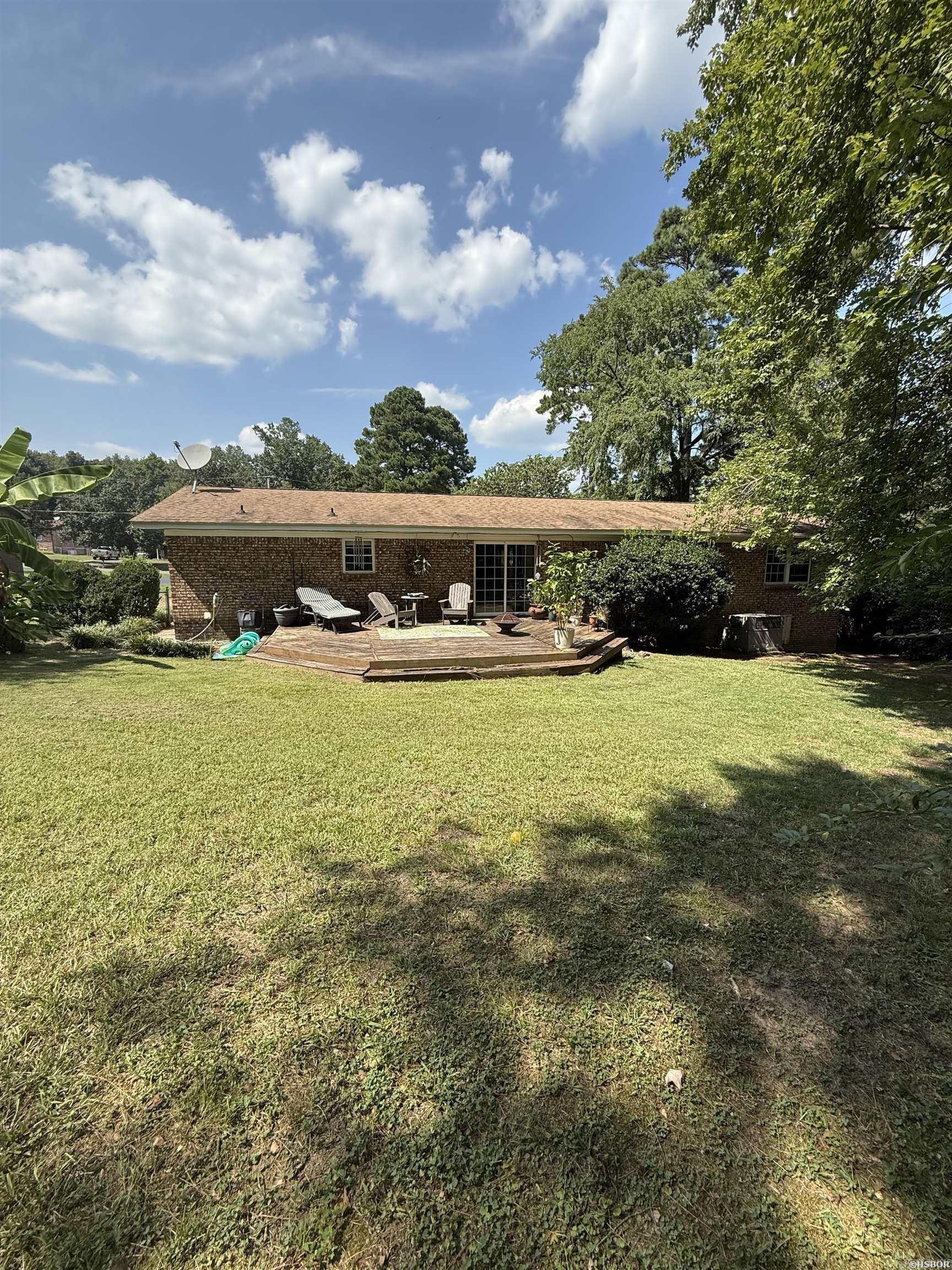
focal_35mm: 14
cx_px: 476
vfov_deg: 102.1
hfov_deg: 85.7
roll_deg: -0.4
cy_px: 635
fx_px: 513
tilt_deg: -7.6
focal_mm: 2.22
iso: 50
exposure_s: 1/1145
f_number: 2.2
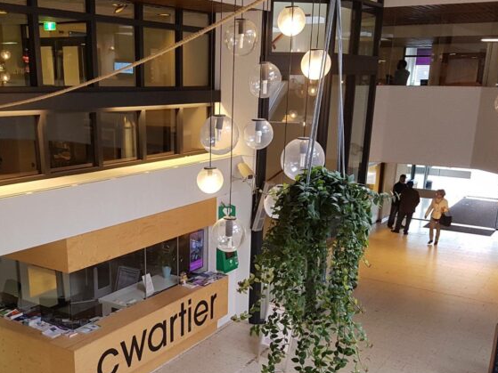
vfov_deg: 35.7
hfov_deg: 46.5
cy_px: 243
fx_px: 575
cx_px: 196
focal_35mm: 40
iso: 200
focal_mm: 4.2
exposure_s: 1/50
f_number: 1.7
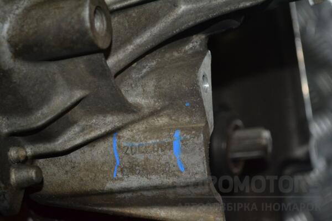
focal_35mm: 82
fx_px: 761
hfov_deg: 24.6
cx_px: 166
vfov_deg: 16.6
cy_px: 110
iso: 1600
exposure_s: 1/60
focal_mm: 55
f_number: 7.1
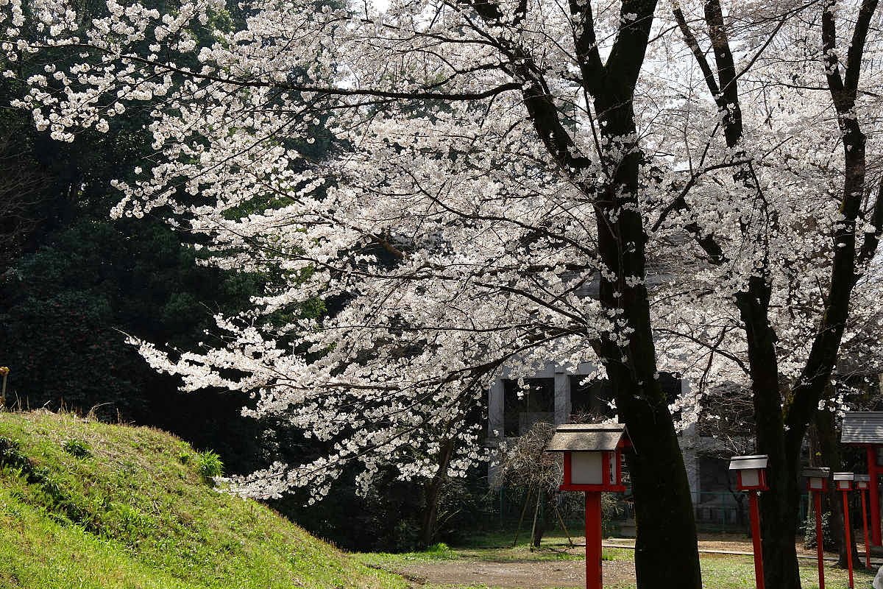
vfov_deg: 28.6
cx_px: 442
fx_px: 1153
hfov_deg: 41.9
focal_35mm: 47
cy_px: 294
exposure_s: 1/1600
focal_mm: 47
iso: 1000
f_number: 9
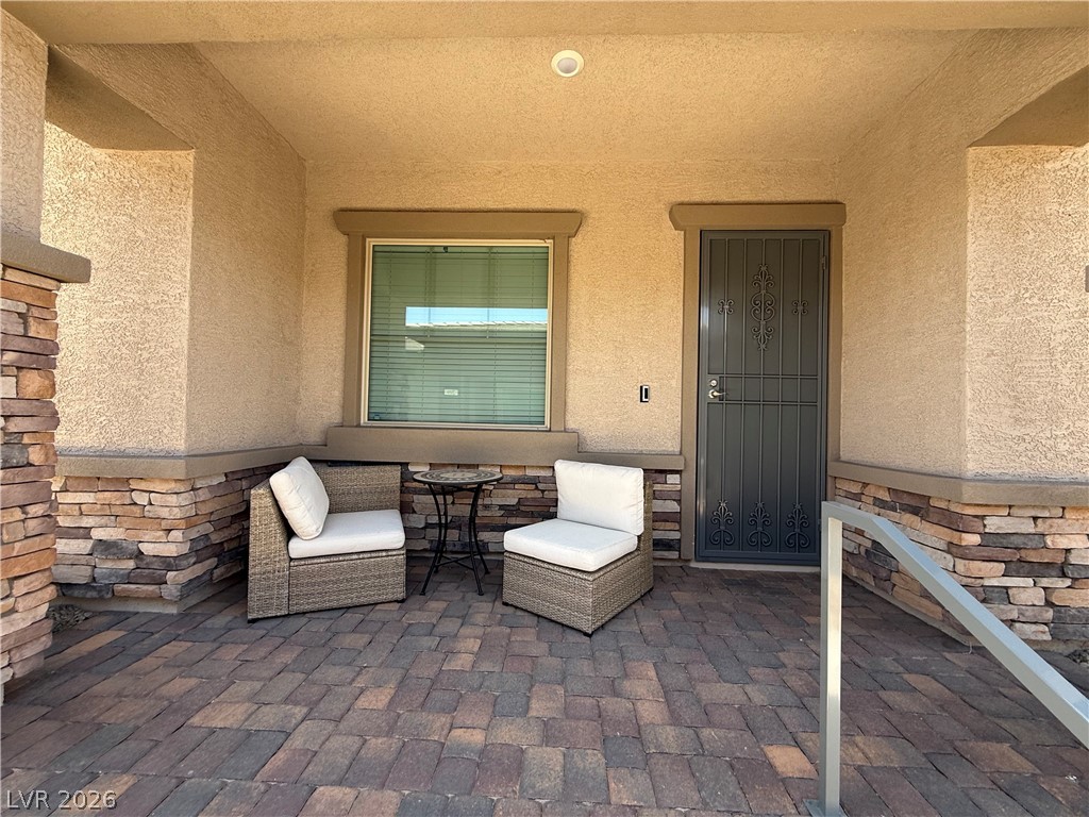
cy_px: 408
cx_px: 544
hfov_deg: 102.1
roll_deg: -1.0
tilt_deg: +0.6
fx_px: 440
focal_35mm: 14
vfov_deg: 85.7
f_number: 2.2
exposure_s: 1/201
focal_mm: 2.22
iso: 50
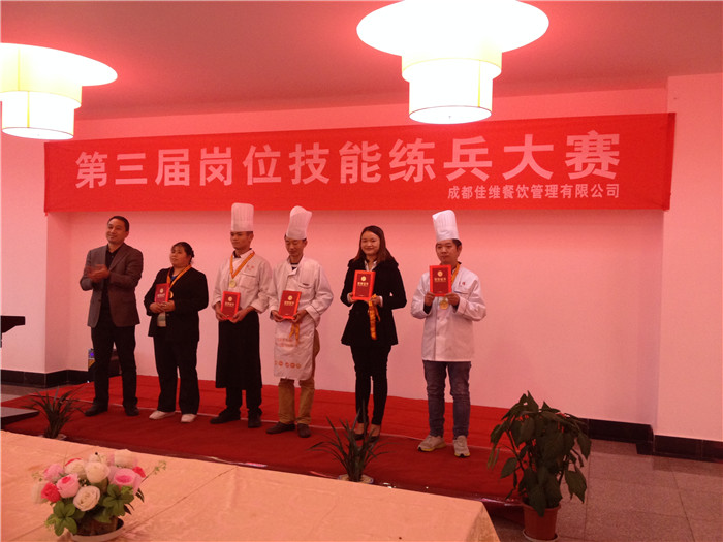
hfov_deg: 52.6
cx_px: 362
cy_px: 271
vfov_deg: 40.7
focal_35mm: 35
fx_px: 731
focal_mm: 4.28
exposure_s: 1/20
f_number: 2.4
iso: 160
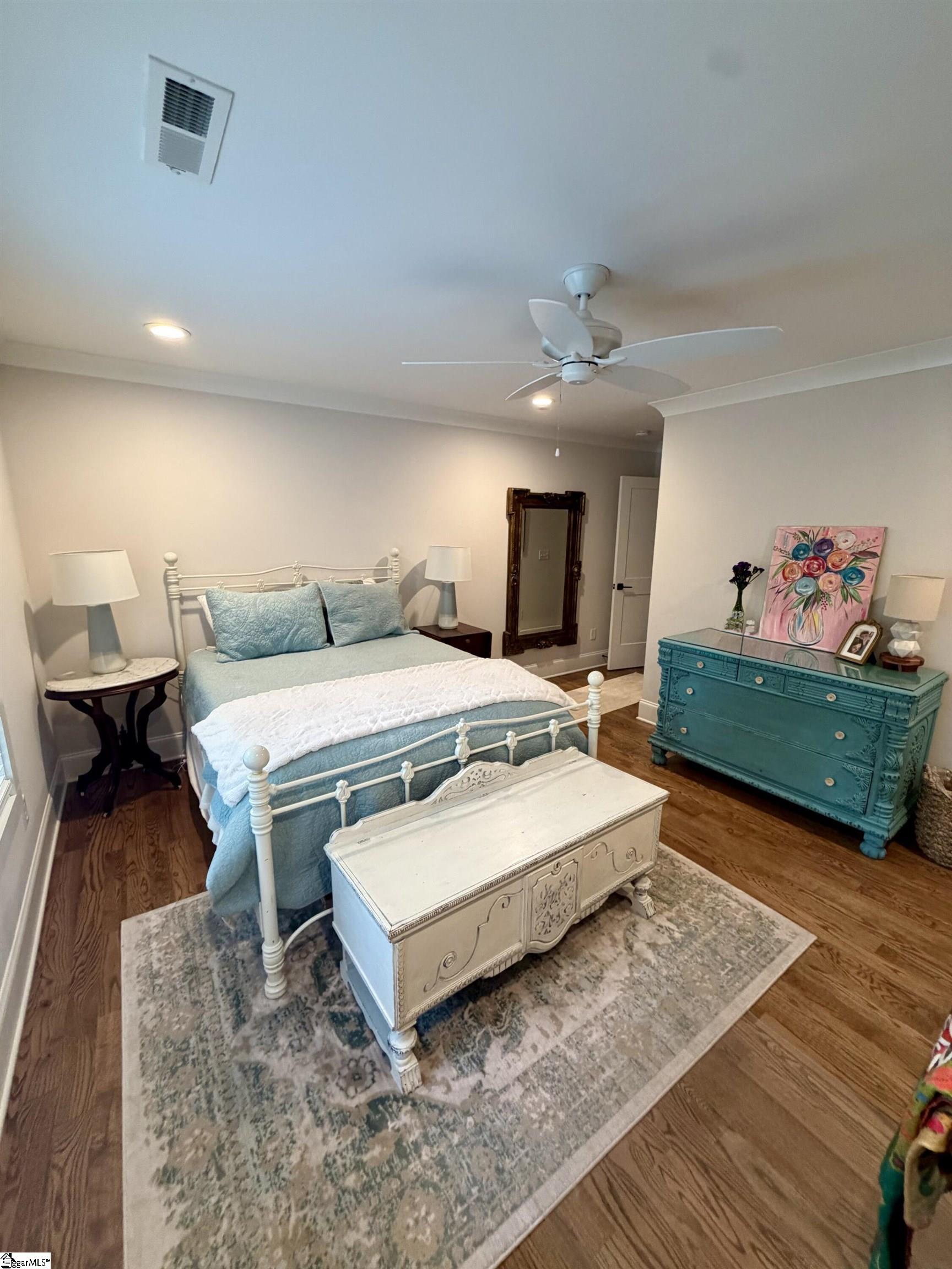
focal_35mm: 14
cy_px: 634
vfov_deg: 102.1
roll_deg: -1.9
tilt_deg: -10.7
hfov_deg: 85.7
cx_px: 476
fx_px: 513
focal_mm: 2.22
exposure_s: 1/120
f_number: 2.2
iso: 250
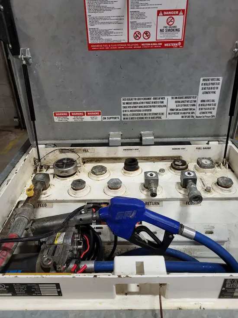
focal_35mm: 26
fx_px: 238
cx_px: 119
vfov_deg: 67.3
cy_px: 159
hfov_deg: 53.1
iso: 250
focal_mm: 5.4
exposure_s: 1/40
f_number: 1.8
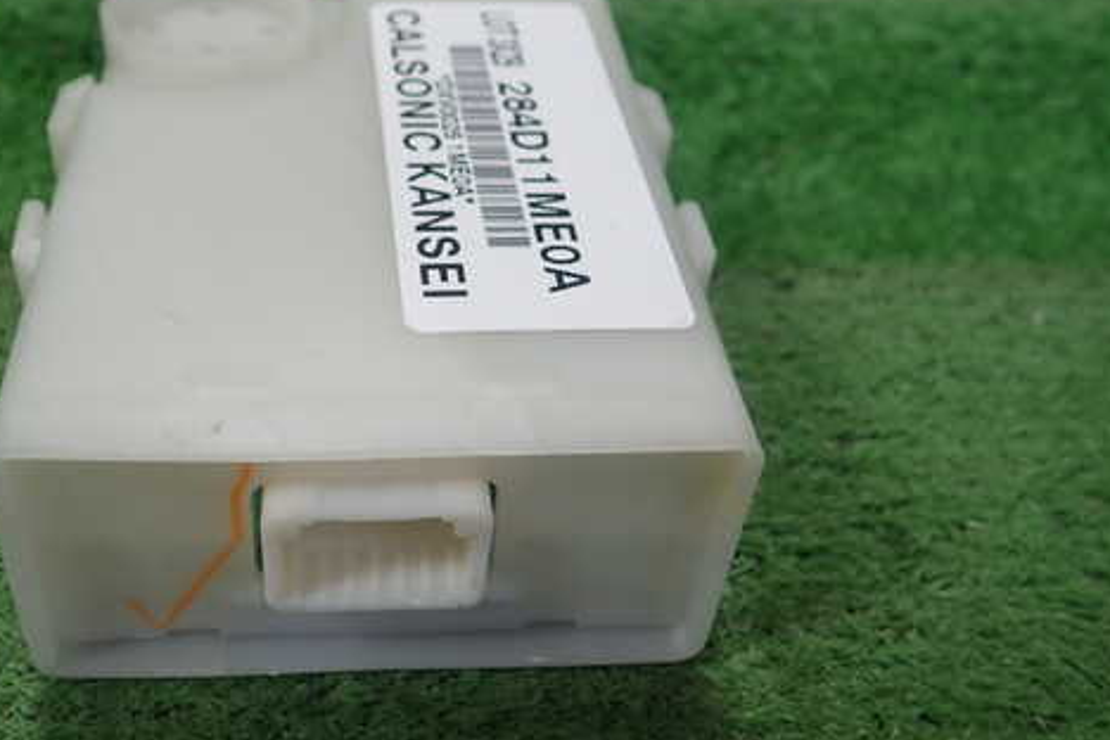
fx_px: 1233
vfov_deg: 33.4
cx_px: 410
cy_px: 327
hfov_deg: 48.0
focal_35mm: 40
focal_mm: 5.5
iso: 160
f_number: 2.3
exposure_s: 1/125
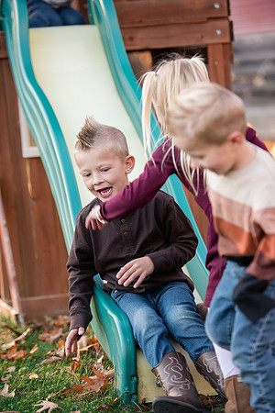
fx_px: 1489
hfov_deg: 10.5
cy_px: 206
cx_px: 138
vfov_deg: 15.8
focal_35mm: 130
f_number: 3.2
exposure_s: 1/320
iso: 500
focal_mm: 130
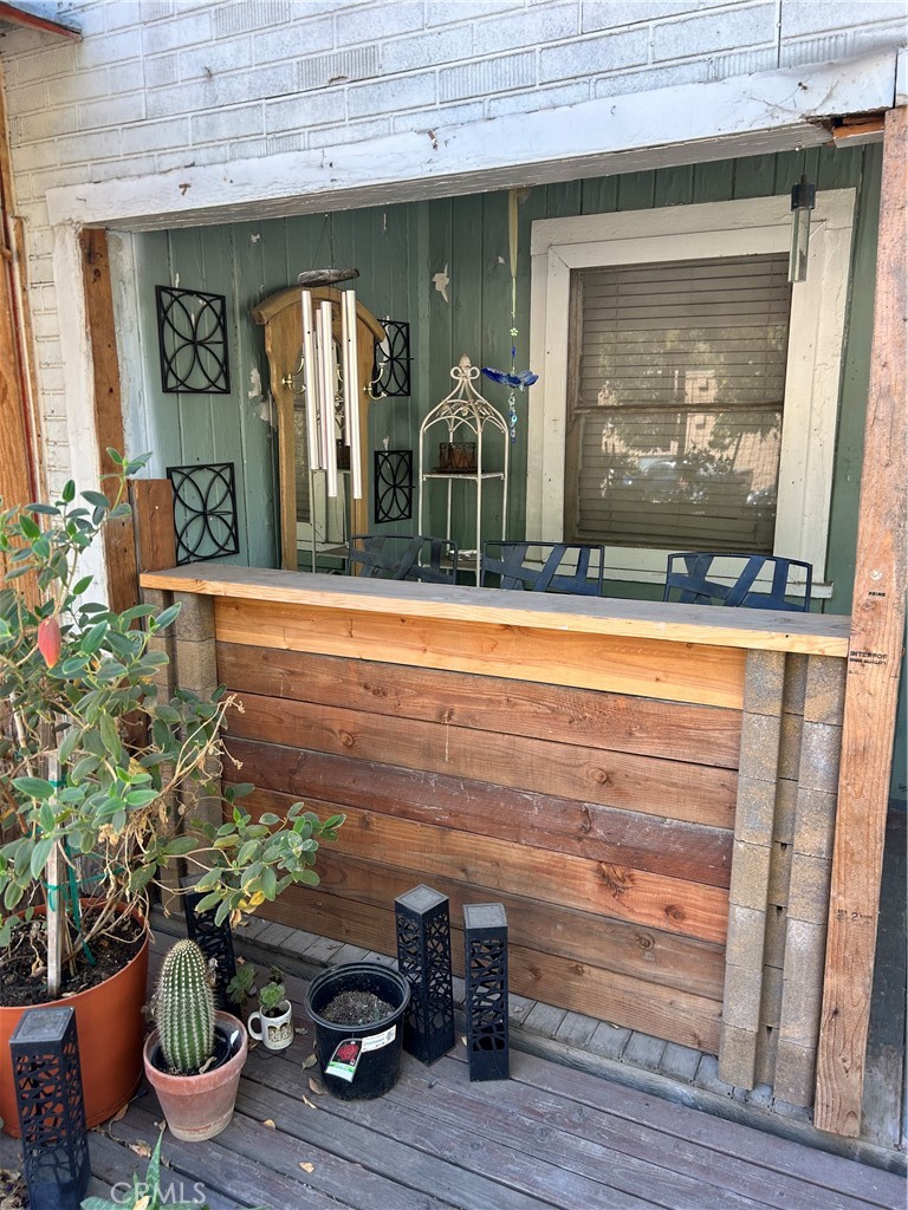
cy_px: 605
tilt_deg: -13.6
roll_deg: -0.3
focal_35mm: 26
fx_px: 909
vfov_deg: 67.3
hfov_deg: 53.1
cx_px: 454
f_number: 1.5
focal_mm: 5.7
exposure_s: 1/121
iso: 40
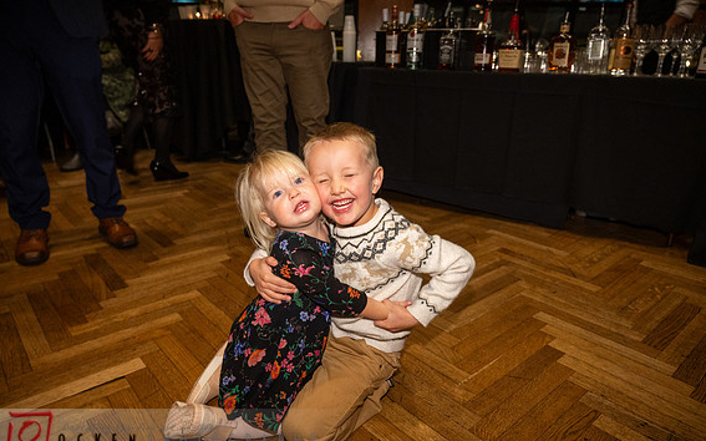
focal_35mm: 25
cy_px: 217
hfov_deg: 72.6
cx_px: 360
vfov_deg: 49.2
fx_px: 481
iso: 2500
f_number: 4
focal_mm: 24
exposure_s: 1/50
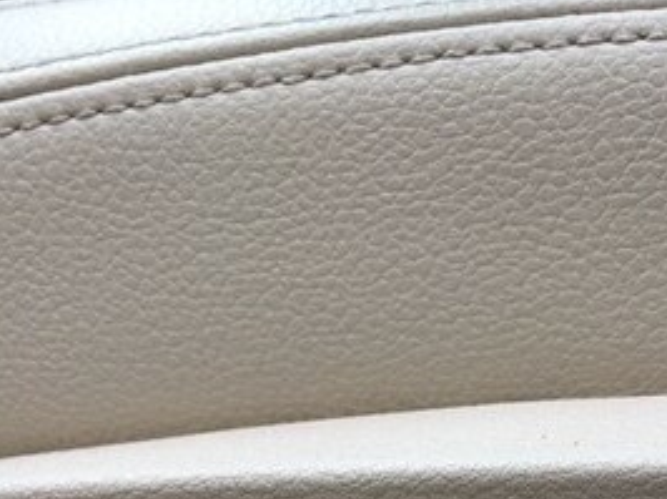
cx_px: 502
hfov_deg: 26.7
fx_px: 1386
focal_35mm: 72
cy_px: 601
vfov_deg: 19.2
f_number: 2.2
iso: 32
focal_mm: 4.15
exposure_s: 1/128
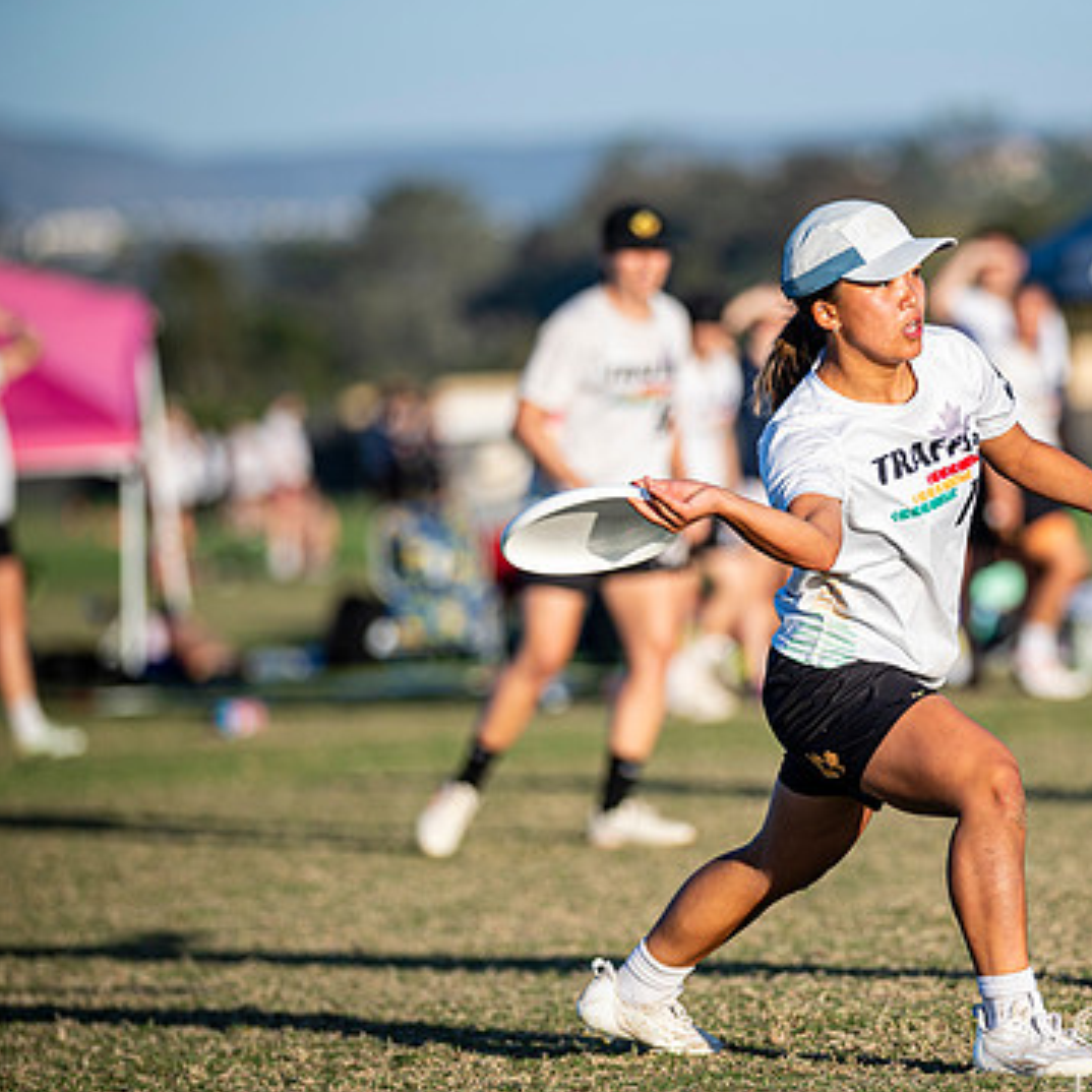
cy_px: 566
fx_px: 10315
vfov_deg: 6.1
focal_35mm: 289
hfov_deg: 6.1
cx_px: 872
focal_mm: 210
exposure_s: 1/1250
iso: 100
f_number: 3.2
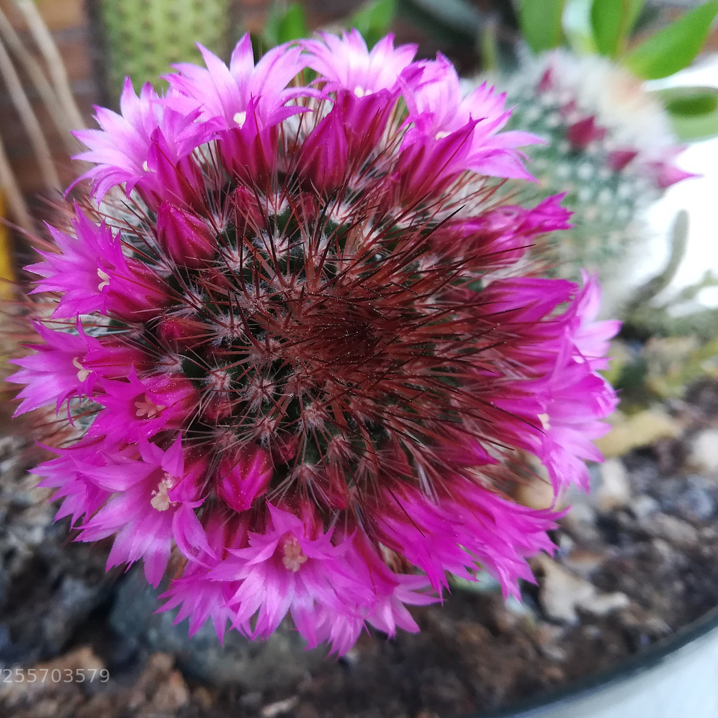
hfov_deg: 52.1
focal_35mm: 31
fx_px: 727
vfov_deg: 52.5
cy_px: 360
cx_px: 277
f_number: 2.2
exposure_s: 1/33.3
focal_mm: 3.83
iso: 100
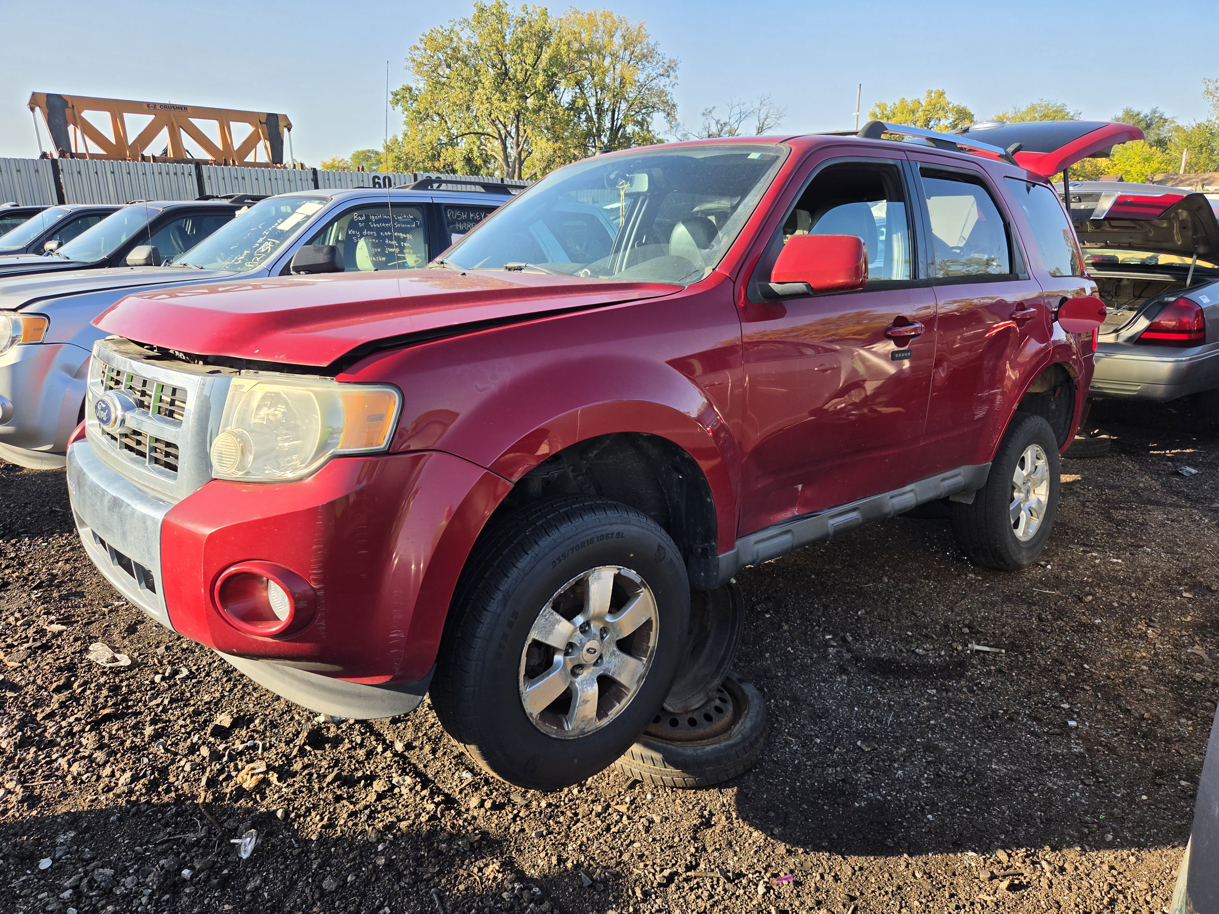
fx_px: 810
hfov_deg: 73.9
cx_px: 610
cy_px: 457
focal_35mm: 23
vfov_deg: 58.9
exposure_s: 1/2111
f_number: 1.8
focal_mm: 5.4
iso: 80
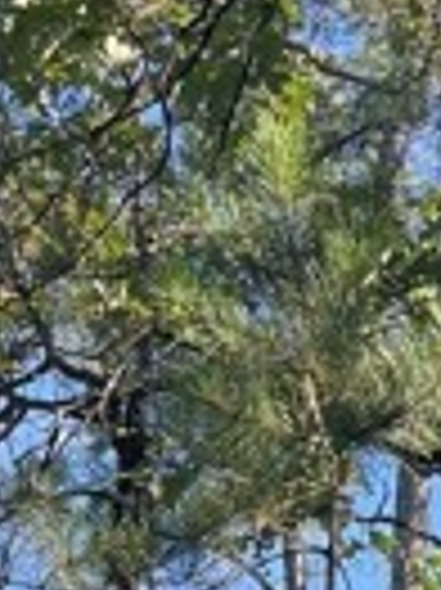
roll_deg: -1.2
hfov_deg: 9.3
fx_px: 2603
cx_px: 774
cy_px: 1144
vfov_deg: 11.7
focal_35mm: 153
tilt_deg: +14.6
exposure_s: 1/388
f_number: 1.6
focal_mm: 5.1
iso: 50
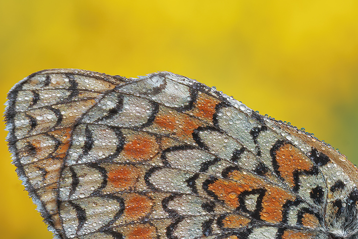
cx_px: 349
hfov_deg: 6.1
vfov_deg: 4.1
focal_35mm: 337
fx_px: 3352
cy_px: 261
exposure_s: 1/6
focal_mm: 90
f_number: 14
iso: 100
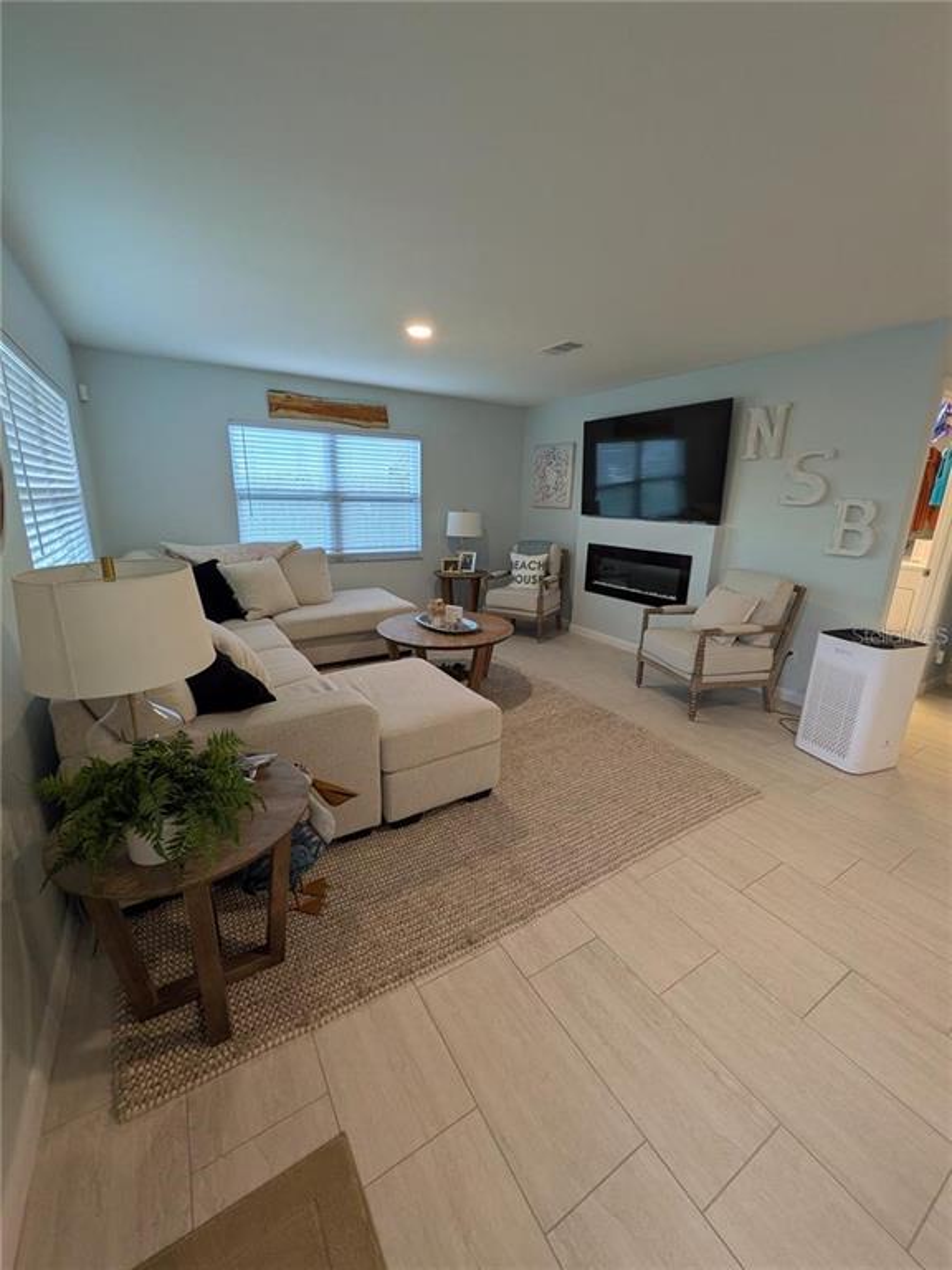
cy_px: 635
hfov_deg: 85.7
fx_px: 513
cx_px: 476
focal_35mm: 14
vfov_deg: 102.1
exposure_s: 1/60
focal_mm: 1.83
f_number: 2.2
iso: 103
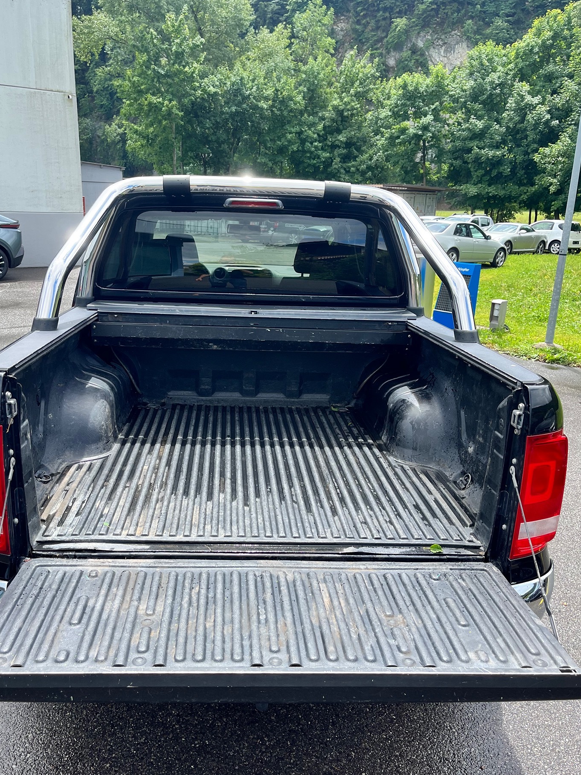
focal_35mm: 29
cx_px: 261
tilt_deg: -17.3
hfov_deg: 48.2
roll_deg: -1.5
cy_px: 402
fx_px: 649
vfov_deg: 61.6
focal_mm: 5.1
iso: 50
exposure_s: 1/1372
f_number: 1.6
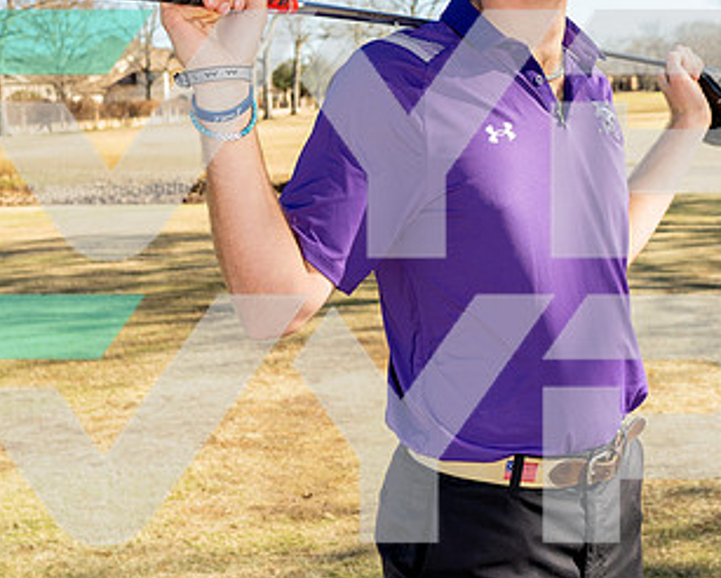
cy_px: 135
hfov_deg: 30.1
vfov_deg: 24.3
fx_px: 1324
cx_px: 505
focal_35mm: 62
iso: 100
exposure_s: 1/250
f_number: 5.6
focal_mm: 35
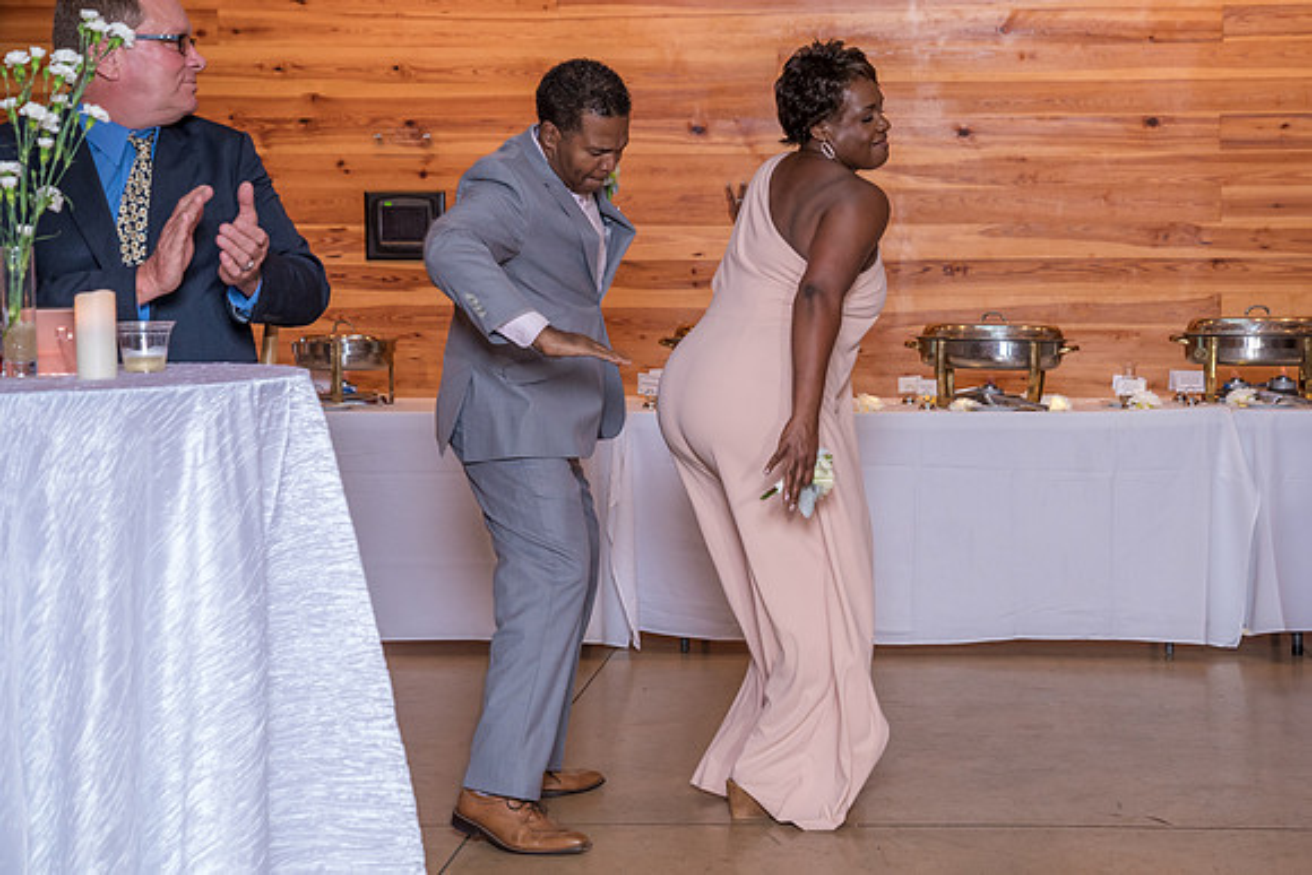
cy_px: 378
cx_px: 827
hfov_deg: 28.0
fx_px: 2618
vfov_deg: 19.0
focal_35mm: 72
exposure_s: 1/100
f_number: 4
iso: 2000
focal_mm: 57
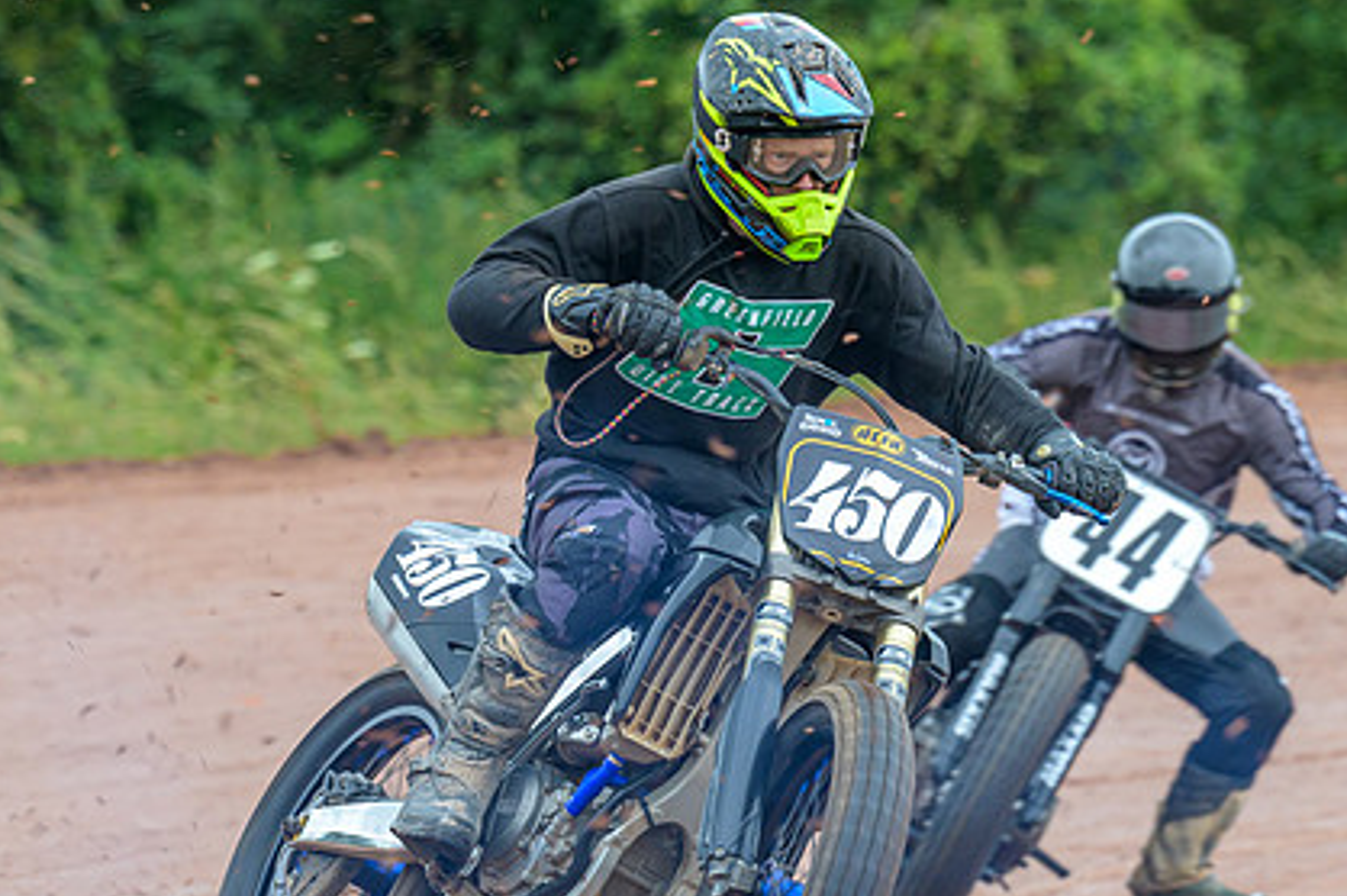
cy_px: 531
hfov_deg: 4.6
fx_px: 16599
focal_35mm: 444
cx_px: 594
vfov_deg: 3.1
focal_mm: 180
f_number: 4
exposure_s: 1/400
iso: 250
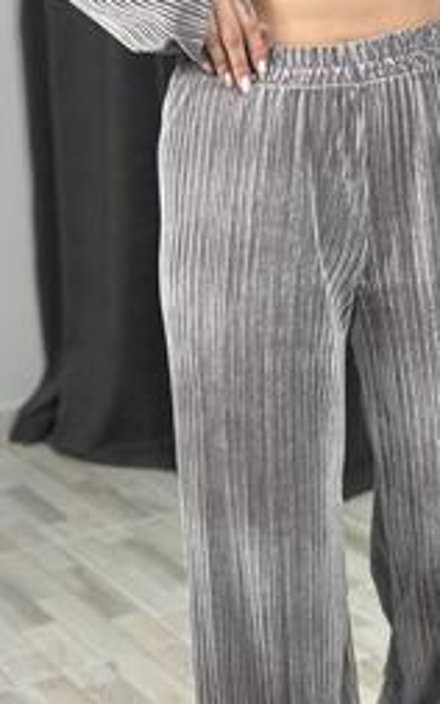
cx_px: 276
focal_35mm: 83
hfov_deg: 15.7
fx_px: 1593
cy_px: 525
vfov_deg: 24.7
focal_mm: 6.86
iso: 160
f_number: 1.78
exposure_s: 1/100
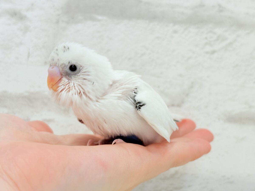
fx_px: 383
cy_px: 96
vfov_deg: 28.0
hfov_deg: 36.8
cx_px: 128
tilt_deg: +0.4
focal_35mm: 52
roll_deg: -3.8
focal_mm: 5.96
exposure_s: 1/100
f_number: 1.6
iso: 64
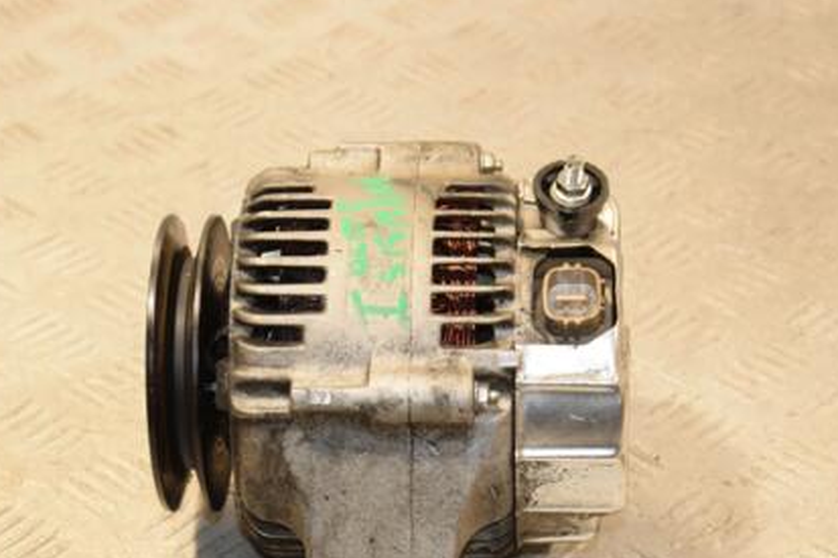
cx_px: 418
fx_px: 2536
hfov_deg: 18.8
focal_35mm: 109
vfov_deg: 12.5
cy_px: 390
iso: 800
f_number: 6.3
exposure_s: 1/200
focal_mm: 50
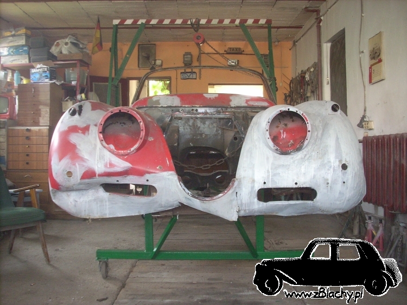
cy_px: 152
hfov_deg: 50.1
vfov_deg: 38.7
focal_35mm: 37
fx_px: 435
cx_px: 204
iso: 259
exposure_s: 1/30
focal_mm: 6.2
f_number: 2.8
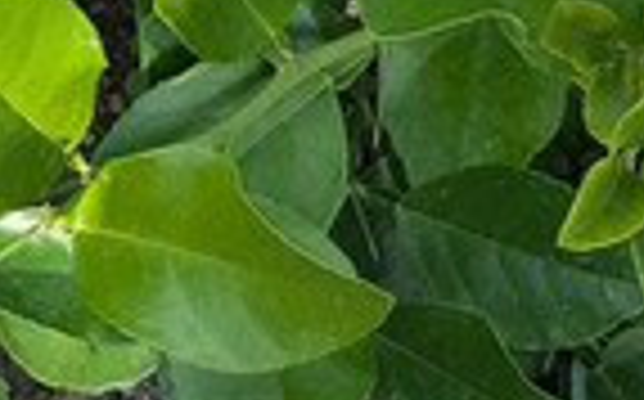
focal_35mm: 285
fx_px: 4996
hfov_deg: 7.4
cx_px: 266
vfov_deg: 4.6
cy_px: -279
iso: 39
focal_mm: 6.81
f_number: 1.85
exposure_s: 1/243
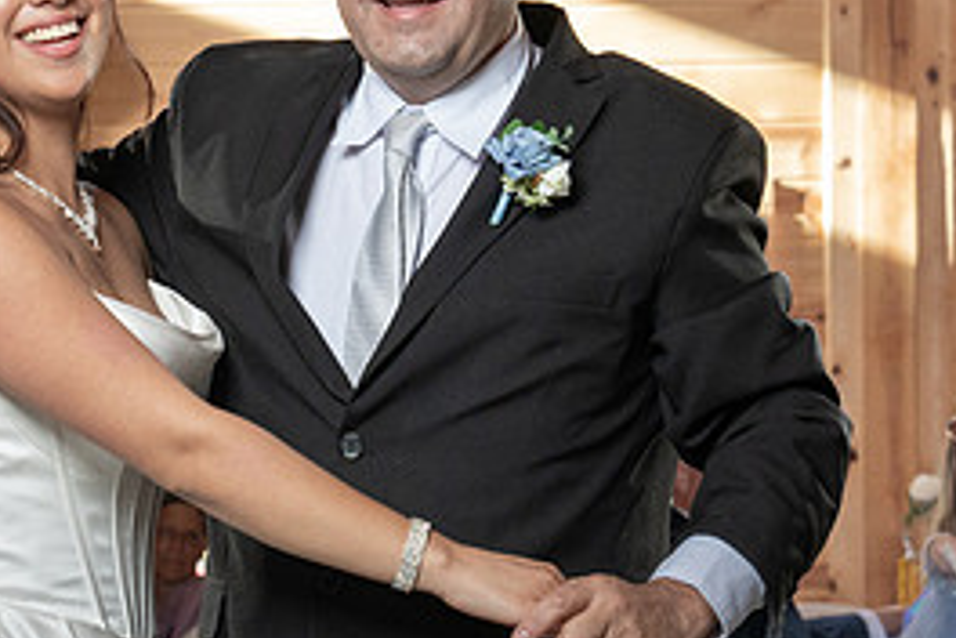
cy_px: 395
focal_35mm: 180
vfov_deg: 7.6
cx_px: 455
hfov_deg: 11.4
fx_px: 4780
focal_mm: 70
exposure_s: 1/200
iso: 2000
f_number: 5.6
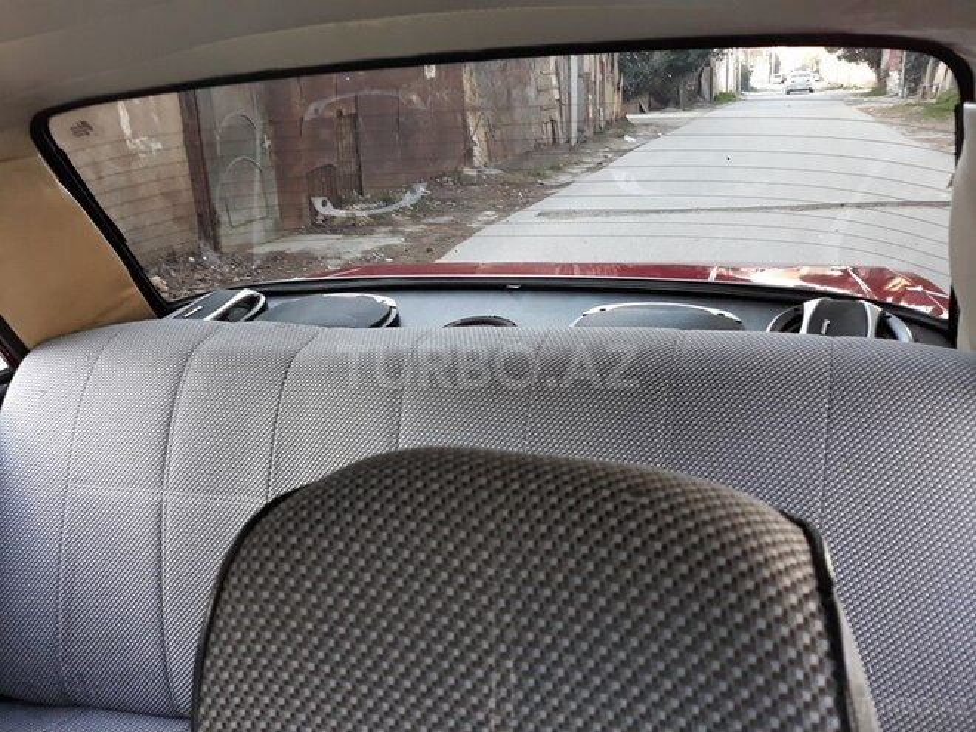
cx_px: 488
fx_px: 761
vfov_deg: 51.4
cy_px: 366
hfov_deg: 65.3
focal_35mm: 27
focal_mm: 3.71
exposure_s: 1/25
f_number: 1.7
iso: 200
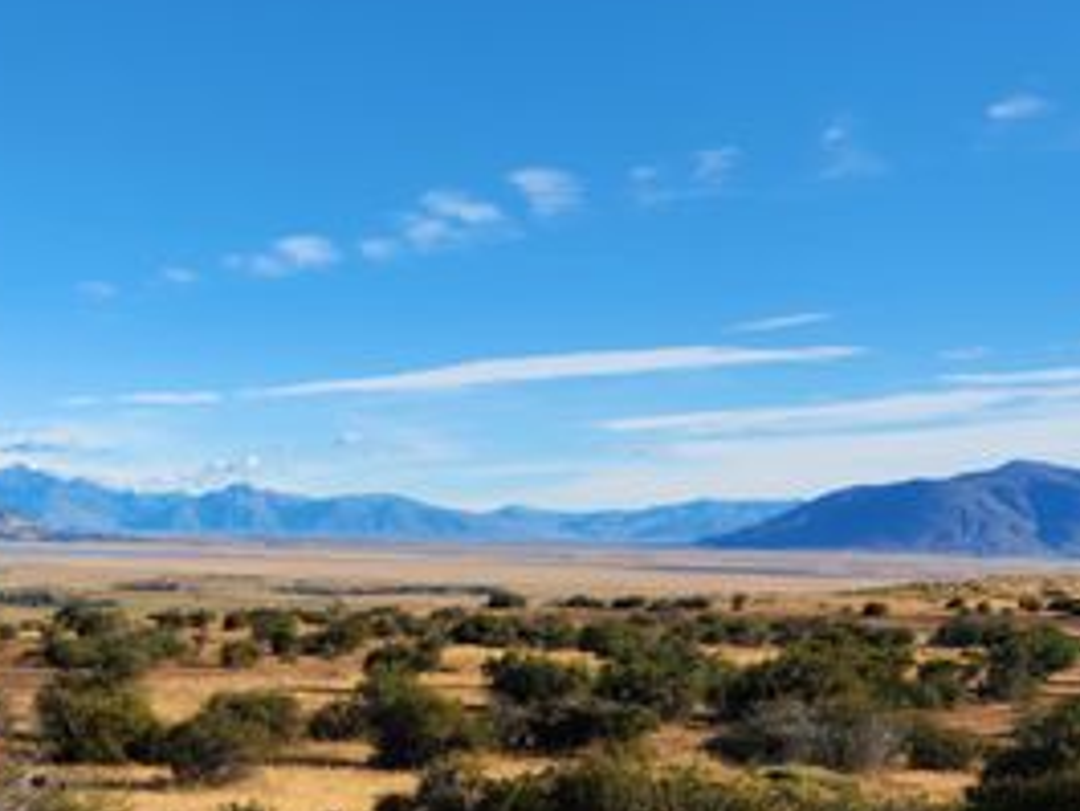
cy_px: 677
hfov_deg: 32.8
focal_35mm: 52
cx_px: -77
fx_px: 1623
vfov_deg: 27.4
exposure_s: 1/1328
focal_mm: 5.4
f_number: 1.8
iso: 20
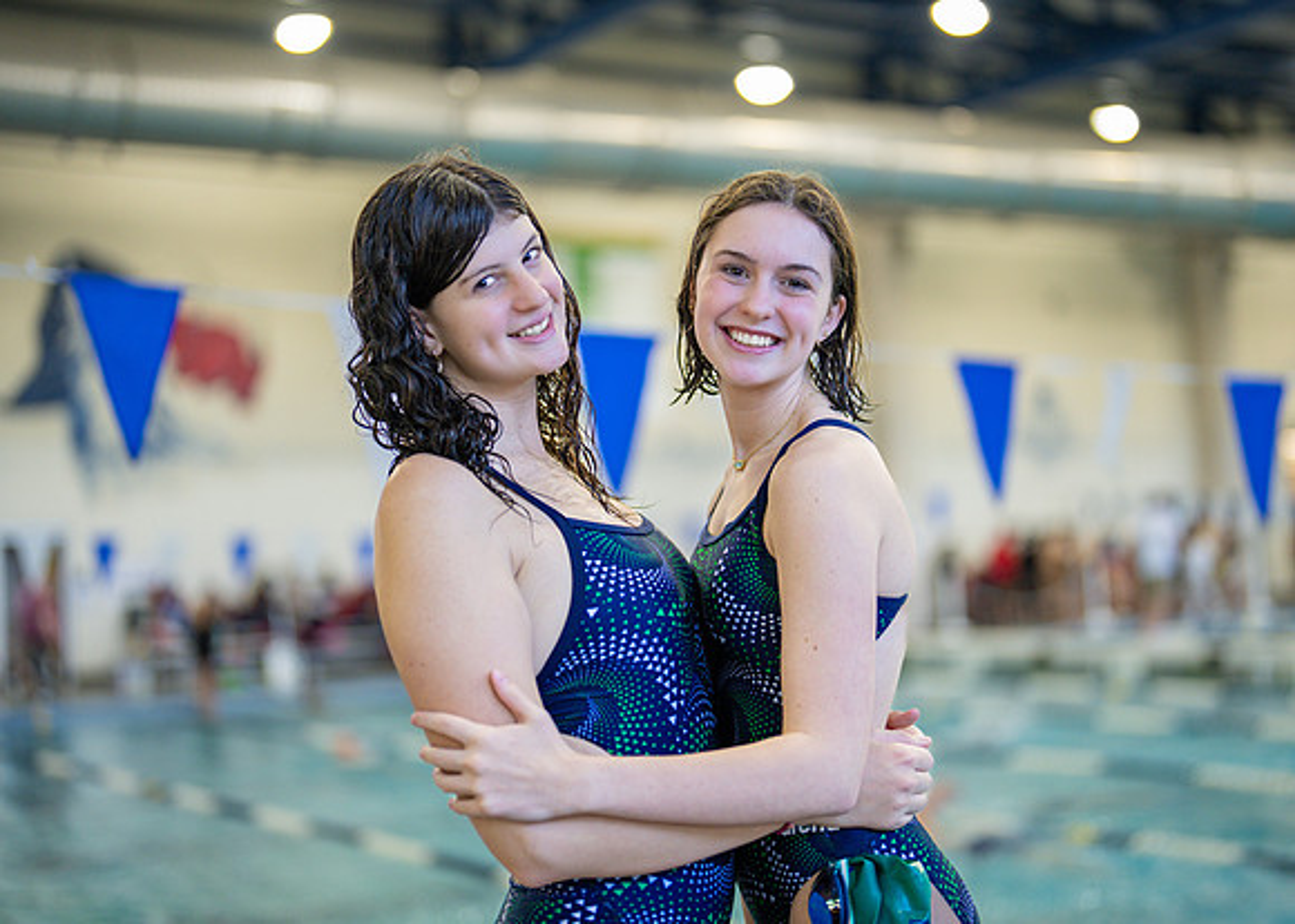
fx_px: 2012
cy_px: 454
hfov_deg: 35.7
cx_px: 671
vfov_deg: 25.9
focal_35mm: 55
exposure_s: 1/500
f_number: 1.2
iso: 500
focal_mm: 50
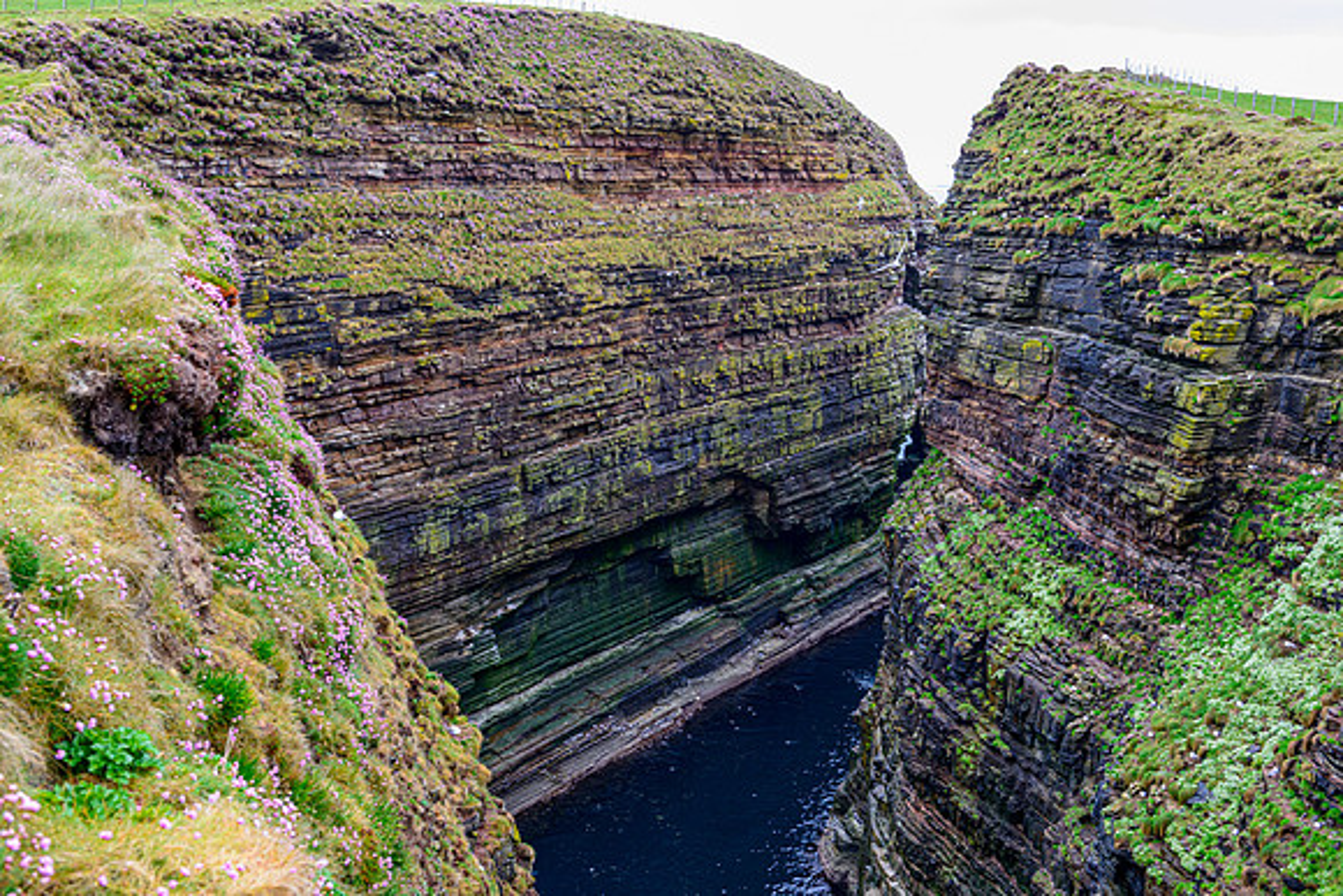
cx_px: 672
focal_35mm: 42
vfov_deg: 31.9
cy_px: 448
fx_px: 1567
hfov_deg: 46.4
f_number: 8
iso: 500
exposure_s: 1/50
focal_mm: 42
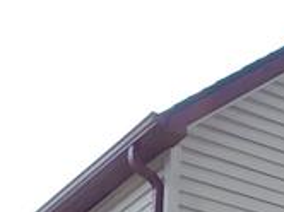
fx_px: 1114
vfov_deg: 9.9
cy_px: 460
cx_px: 472
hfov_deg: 13.4
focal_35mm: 136
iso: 125
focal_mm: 4
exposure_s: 1/500
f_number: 3
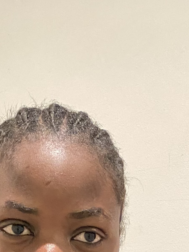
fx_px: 641
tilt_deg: -3.2
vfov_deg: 18.6
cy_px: 419
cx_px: 98
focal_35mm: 88
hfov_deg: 16.8
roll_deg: -4.2
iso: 320
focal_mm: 4.25
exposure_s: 1/50
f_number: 1.8
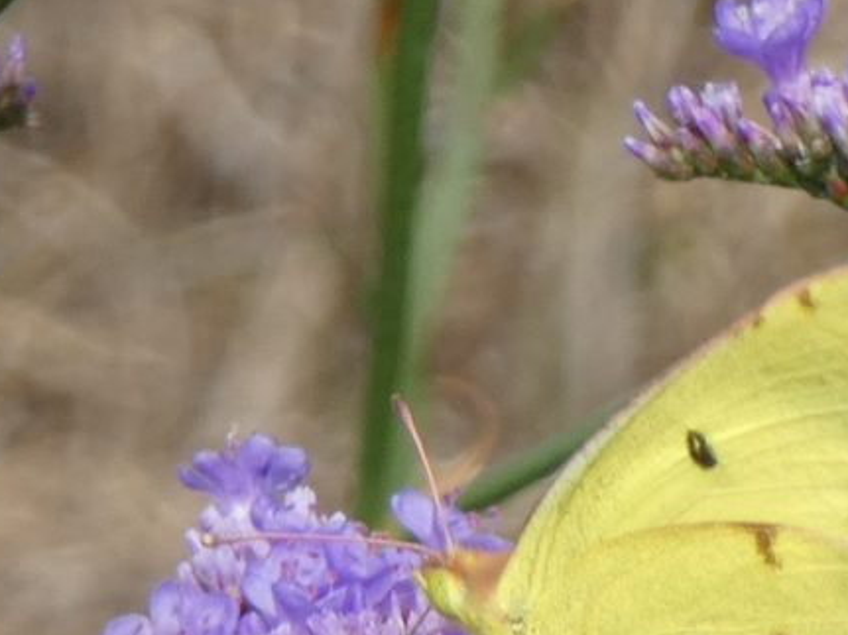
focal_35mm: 959
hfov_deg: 2.1
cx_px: 717
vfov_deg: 1.6
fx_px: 23486
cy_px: 590
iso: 80
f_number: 5.6
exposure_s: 1/160
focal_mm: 86.7
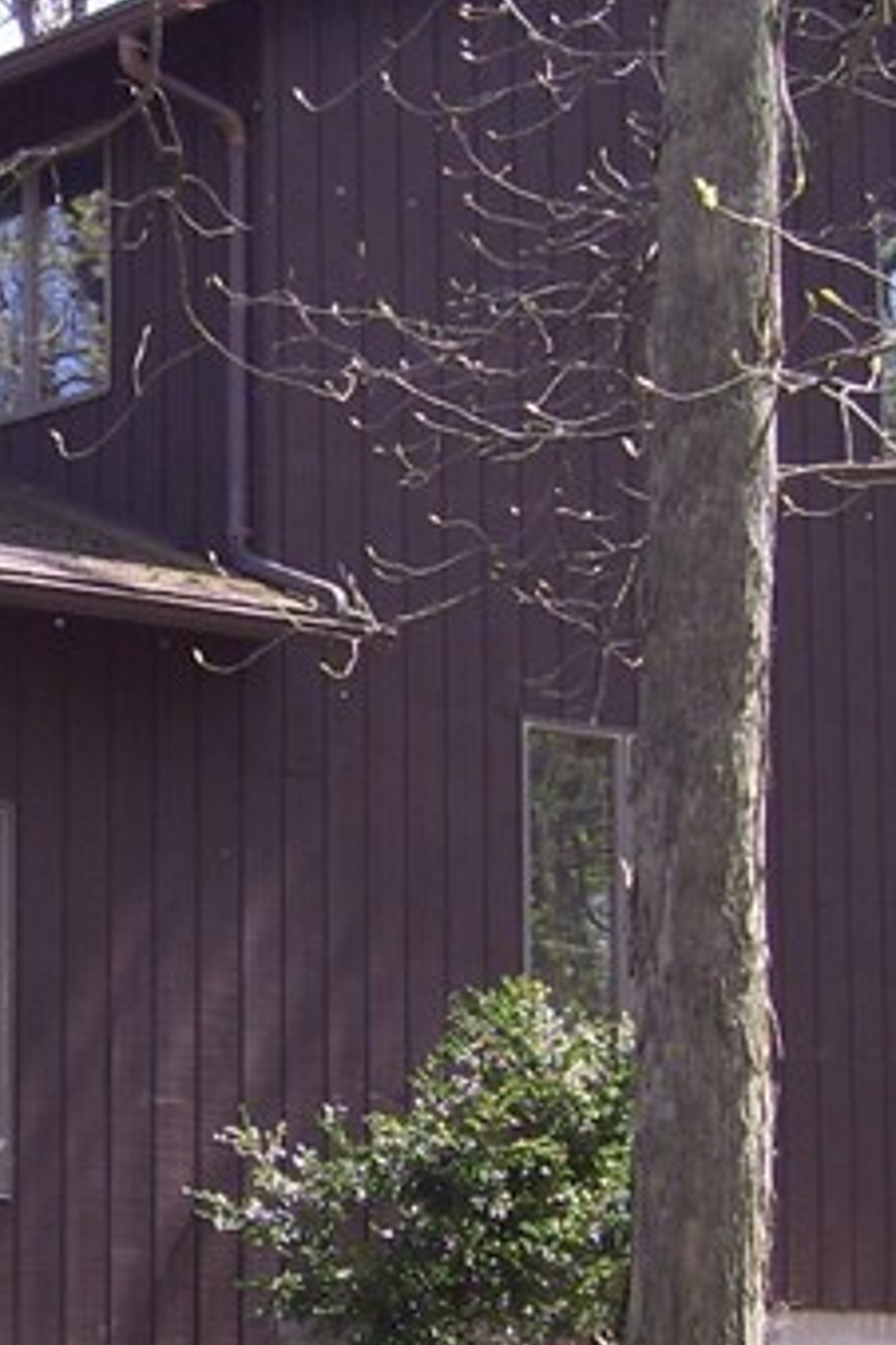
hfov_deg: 11.9
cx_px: -83
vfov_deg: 18.1
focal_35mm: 113
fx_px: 4218
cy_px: 847
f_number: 2.7
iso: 80
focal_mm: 6
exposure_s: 1/400
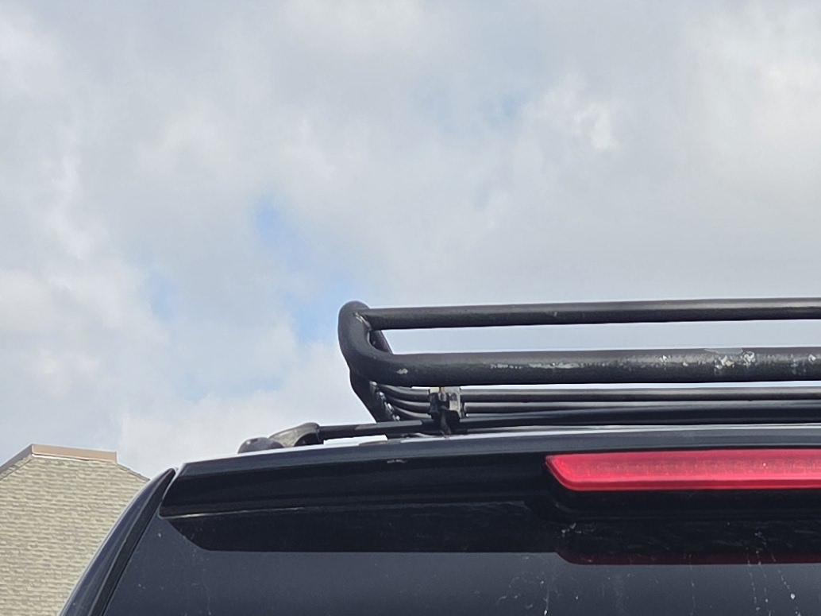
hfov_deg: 21.8
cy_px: 1179
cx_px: 622
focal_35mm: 89
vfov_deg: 14.2
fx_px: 2110
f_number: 1.8
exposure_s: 1/3273
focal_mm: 5.4
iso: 80
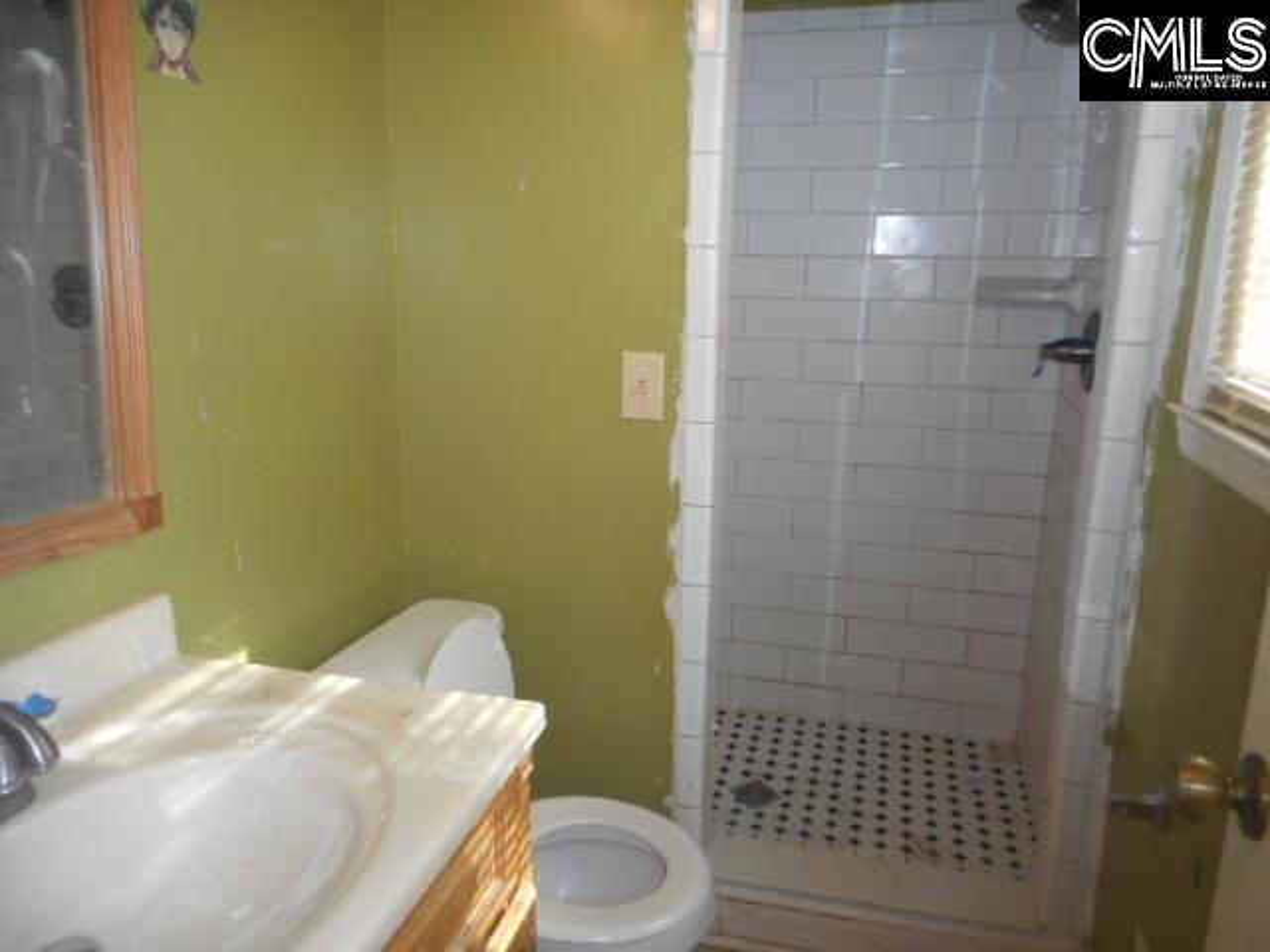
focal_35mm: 25
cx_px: 635
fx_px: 917
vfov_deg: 54.9
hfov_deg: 69.4
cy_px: 476
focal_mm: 4.5
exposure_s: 1/25
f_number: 3.7
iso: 200
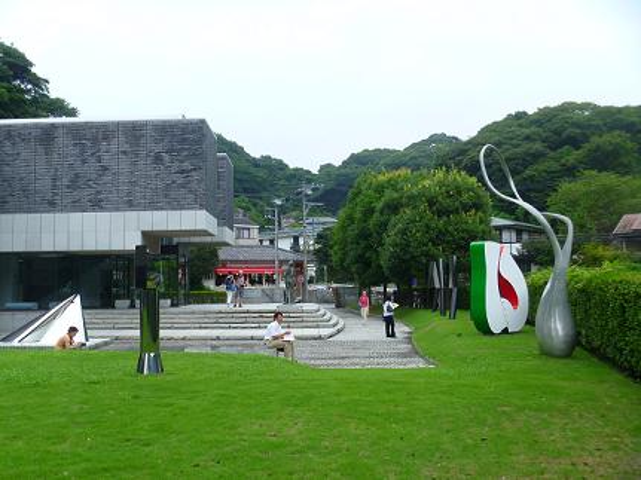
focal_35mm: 35
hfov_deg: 52.6
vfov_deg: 40.7
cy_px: 240
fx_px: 648
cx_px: 320
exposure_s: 1/160
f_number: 4.5
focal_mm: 6.3
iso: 80
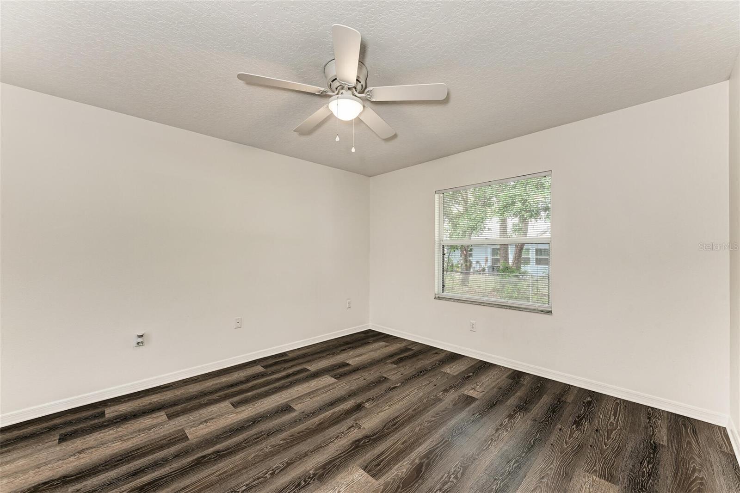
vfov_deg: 81.2
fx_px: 288
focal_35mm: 14
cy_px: 246
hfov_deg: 104.3
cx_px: 370
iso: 100
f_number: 7.1
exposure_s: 1/4
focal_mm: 14
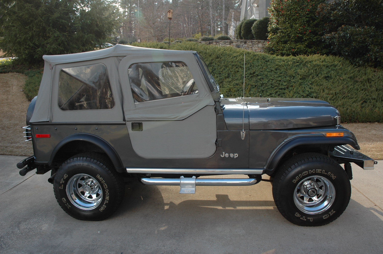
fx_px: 287
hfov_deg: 67.4
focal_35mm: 27
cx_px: 192
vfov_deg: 47.8
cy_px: 127
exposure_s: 1/160
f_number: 6.3
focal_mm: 18
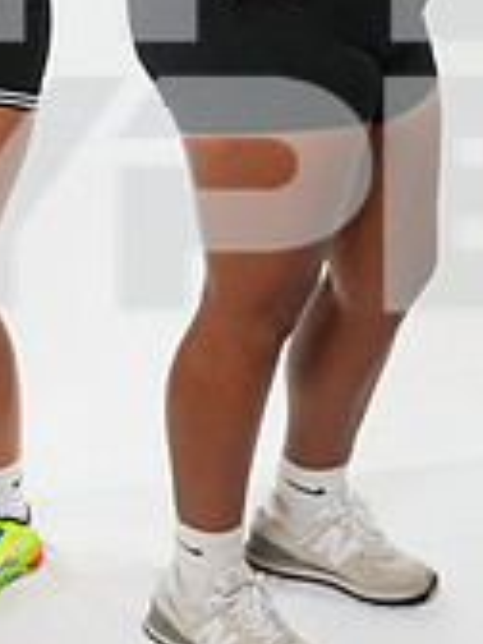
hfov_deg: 12.7
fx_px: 2158
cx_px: 80
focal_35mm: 116
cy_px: -73
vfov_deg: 16.4
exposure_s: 1/125
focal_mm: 45
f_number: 8
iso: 500
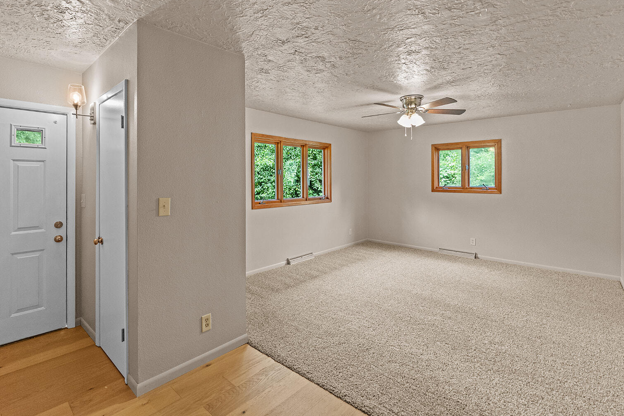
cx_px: 295
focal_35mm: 17
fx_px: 295
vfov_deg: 70.4
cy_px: 202
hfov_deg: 93.2
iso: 3200
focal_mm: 16
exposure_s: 1/60
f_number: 2.8
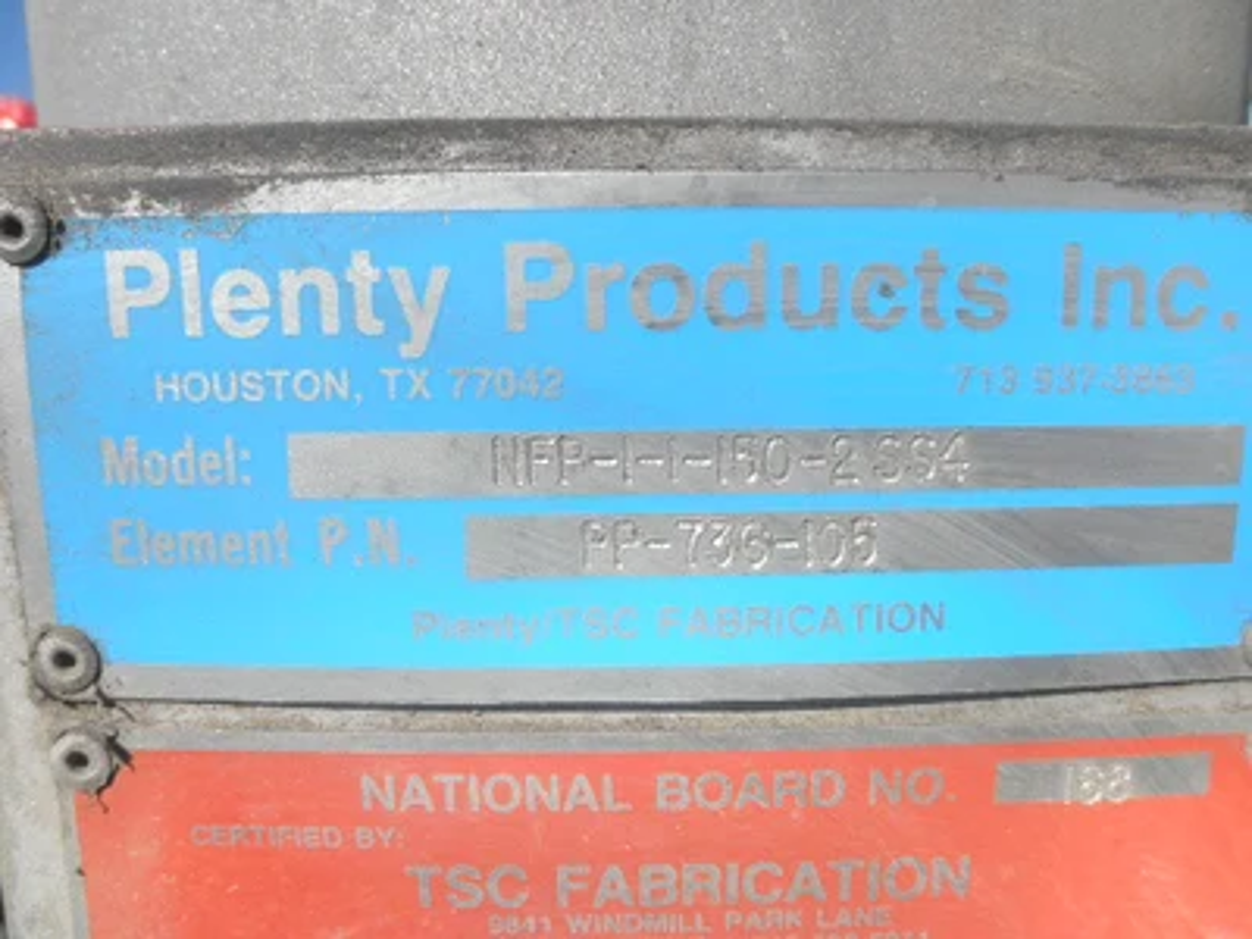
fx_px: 1013
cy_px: 470
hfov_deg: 63.4
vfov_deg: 49.7
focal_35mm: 28
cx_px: 626
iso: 64
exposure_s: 1/125
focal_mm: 5
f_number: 8.5
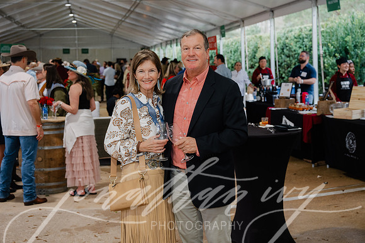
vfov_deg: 26.0
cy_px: 122
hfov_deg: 38.2
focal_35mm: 52
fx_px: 527
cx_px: 182
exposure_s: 1/160
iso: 1250
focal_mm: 52
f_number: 4.5
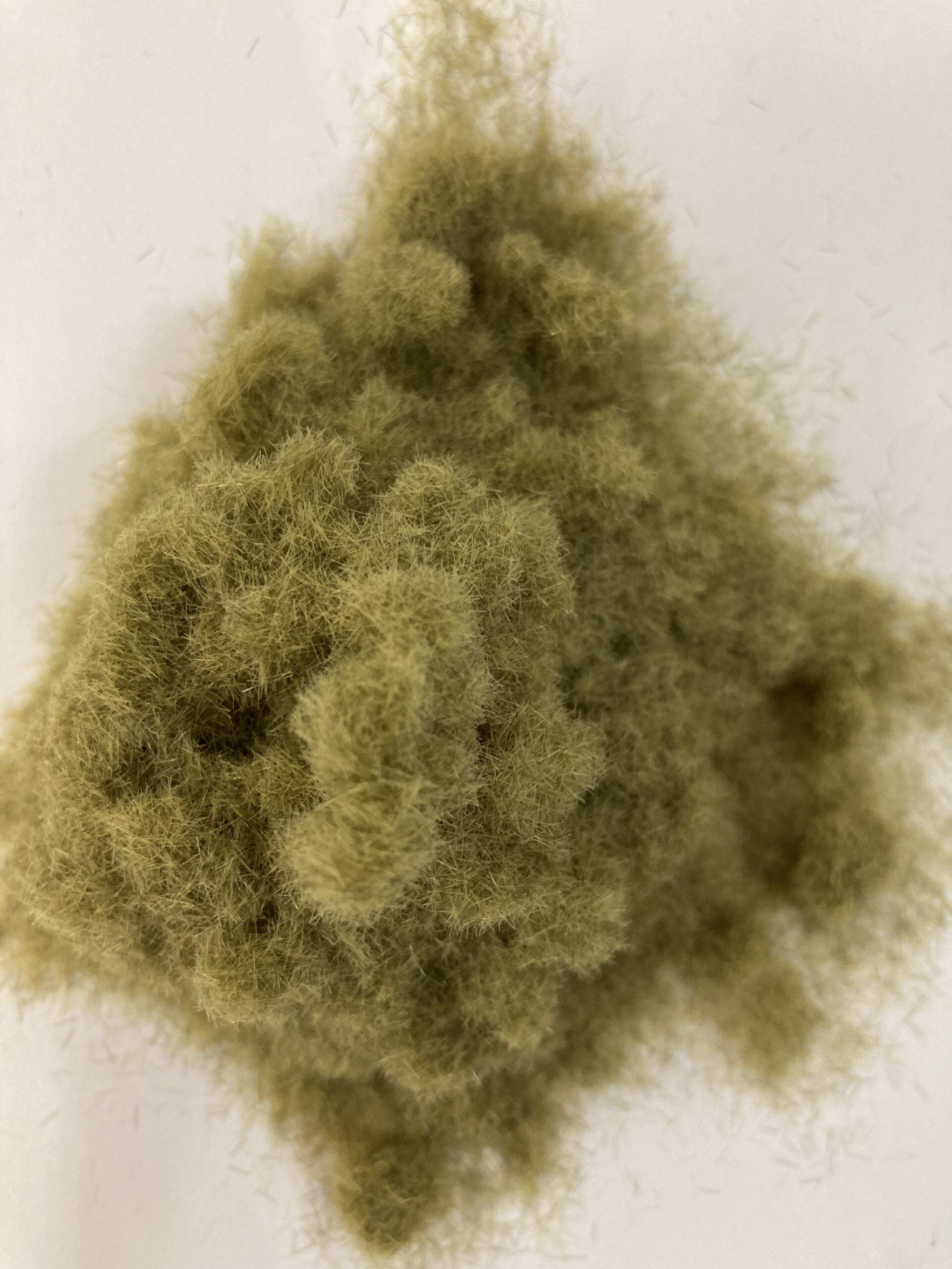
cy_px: 634
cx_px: 476
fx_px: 1027
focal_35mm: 28
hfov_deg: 49.7
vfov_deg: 63.4
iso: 160
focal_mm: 3.99
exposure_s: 1/50
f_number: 1.8
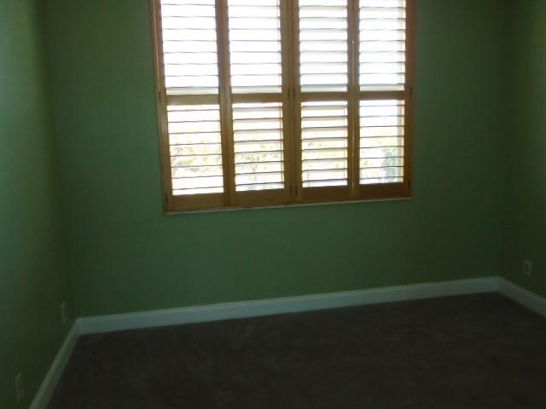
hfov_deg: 58.4
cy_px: 204
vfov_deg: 45.4
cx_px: 273
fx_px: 489
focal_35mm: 31
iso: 200
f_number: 3.5
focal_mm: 5.5
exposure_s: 1/40
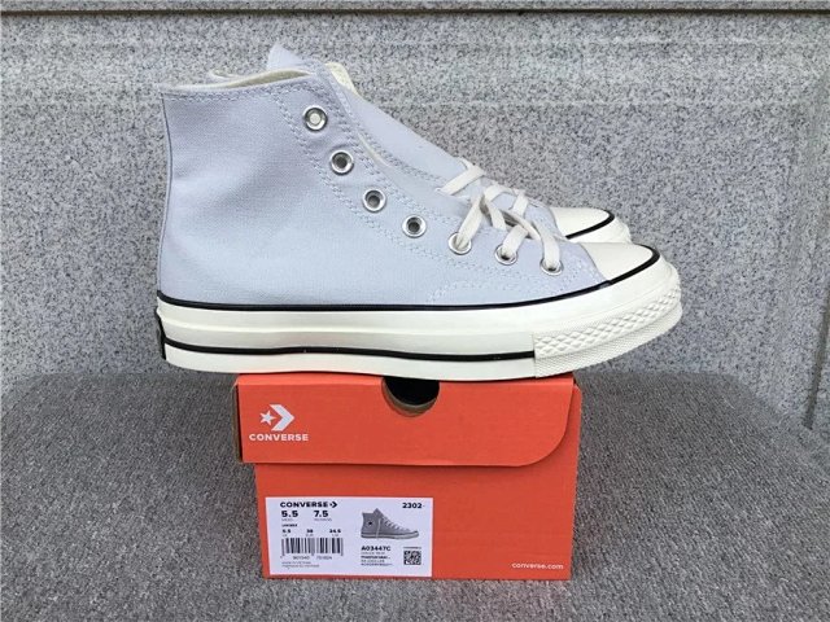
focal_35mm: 31
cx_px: 415
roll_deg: +0.8
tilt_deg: -18.6
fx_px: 743
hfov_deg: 58.4
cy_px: 311
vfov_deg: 45.4
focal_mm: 3.3
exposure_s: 1/463
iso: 25
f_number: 2.4
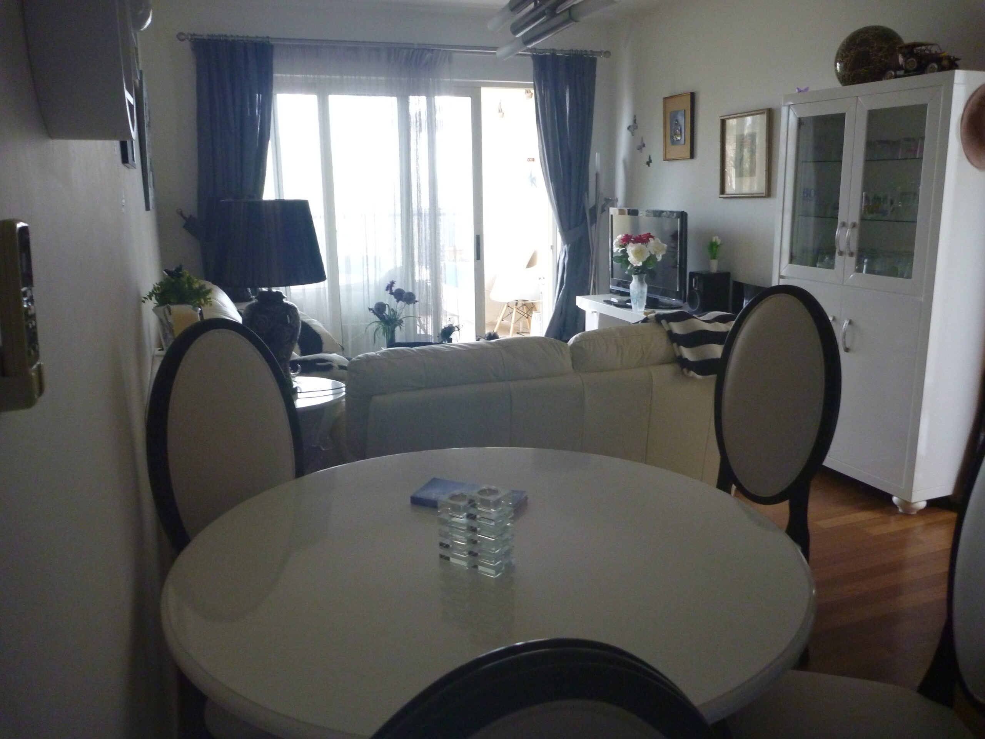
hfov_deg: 63.4
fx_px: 797
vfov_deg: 49.7
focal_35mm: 28
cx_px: 492
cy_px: 370
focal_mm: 4.9
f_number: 3.3
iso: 400
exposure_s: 1/15
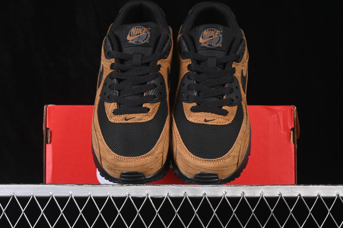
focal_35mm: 75
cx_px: 172
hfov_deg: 27.0
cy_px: 114
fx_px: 715
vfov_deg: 18.2
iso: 160
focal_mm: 50
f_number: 6.3
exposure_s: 1/60
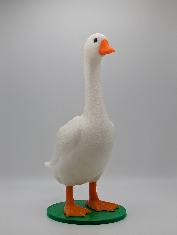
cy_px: 118
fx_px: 748
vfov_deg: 17.9
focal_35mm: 110
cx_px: 88
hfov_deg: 13.5
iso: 48
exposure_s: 1/152
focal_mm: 17.91
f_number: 2.8
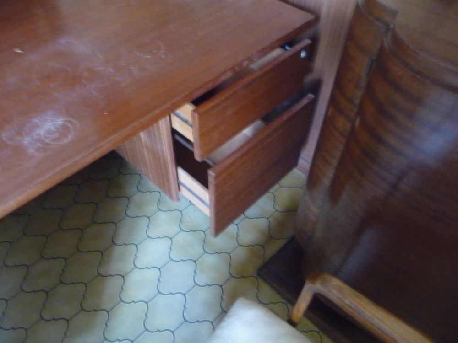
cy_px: 172
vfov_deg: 49.7
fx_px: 370
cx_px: 229
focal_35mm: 28
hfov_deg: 63.4
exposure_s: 1/8
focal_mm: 4.7
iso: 800
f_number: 3.3
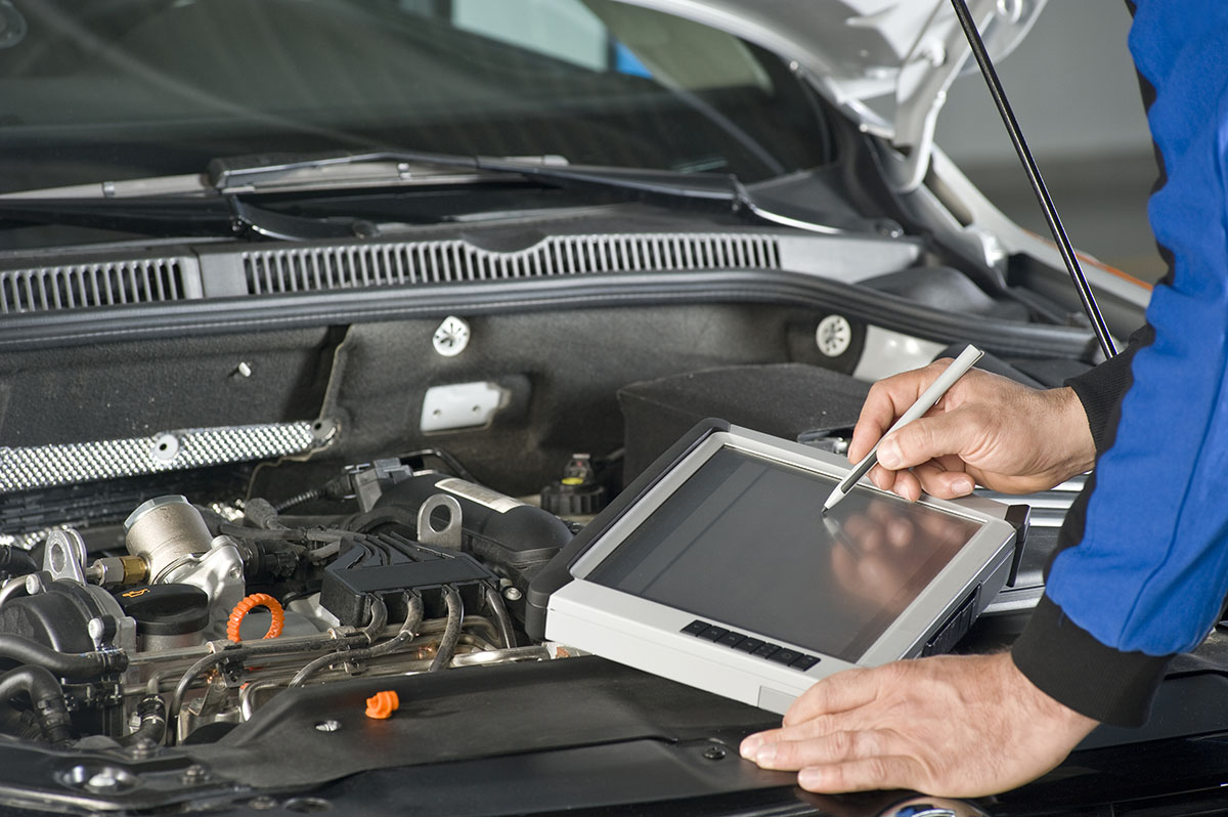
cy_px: 408
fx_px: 5794
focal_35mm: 170
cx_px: 614
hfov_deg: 12.1
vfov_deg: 8.1
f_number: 7.1
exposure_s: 1/100
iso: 100
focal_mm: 170
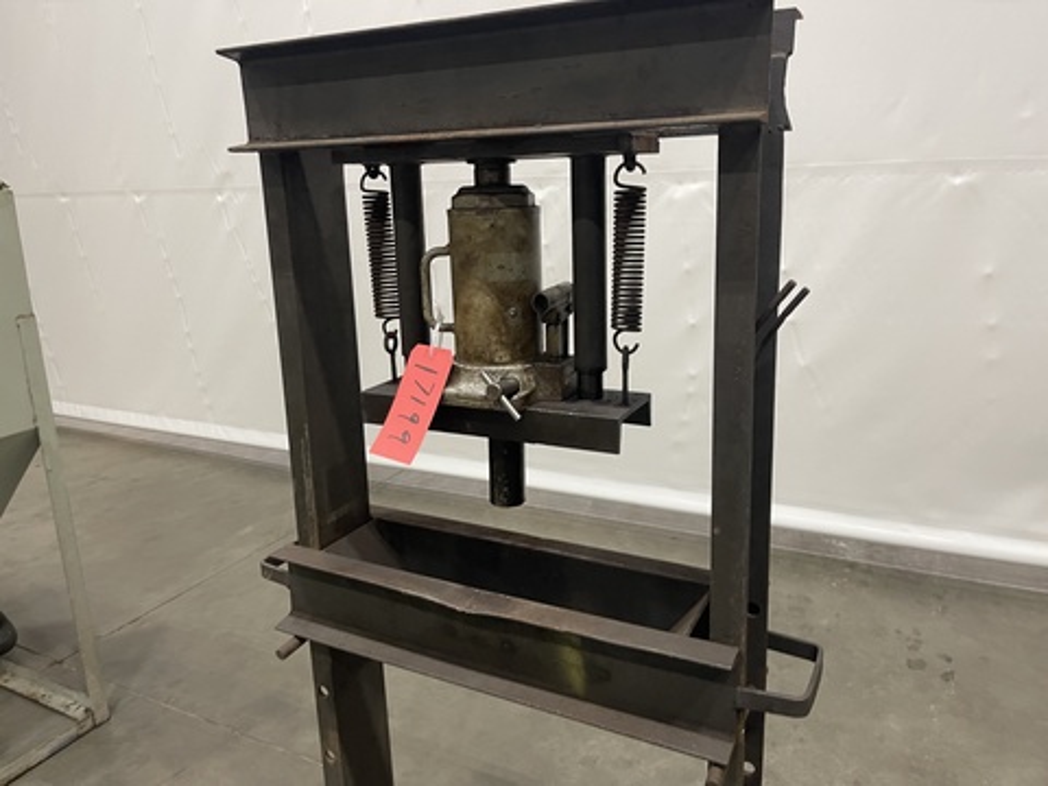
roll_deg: +2.4
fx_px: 757
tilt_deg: -13.3
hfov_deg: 69.4
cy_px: 393
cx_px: 524
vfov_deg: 54.9
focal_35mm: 25
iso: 250
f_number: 1.6
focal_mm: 5.1
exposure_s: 1/60
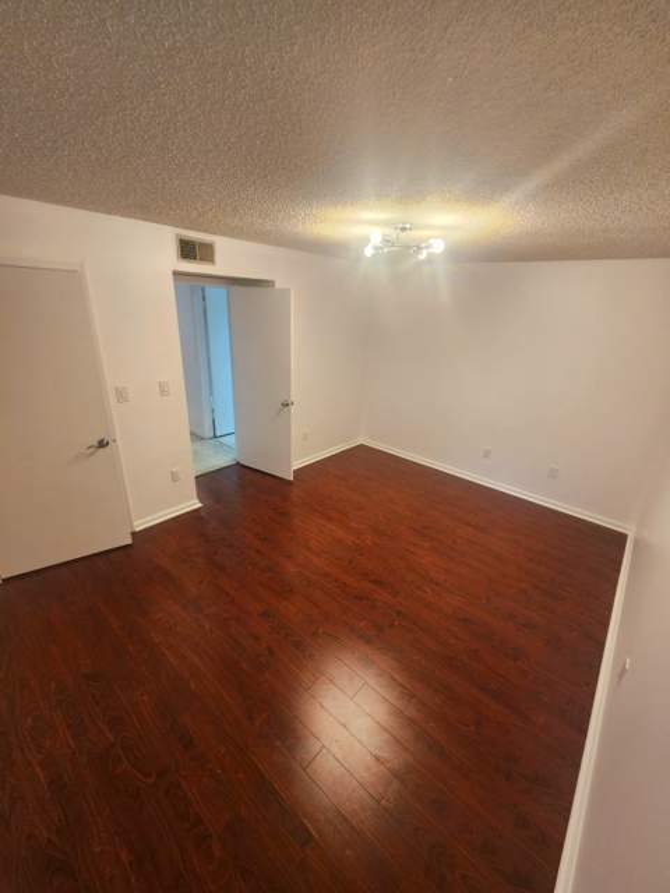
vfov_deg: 106.2
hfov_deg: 89.9
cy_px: 446
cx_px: 335
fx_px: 335
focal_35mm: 13
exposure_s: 1/60.2
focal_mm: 2.2
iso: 160
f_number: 2.2
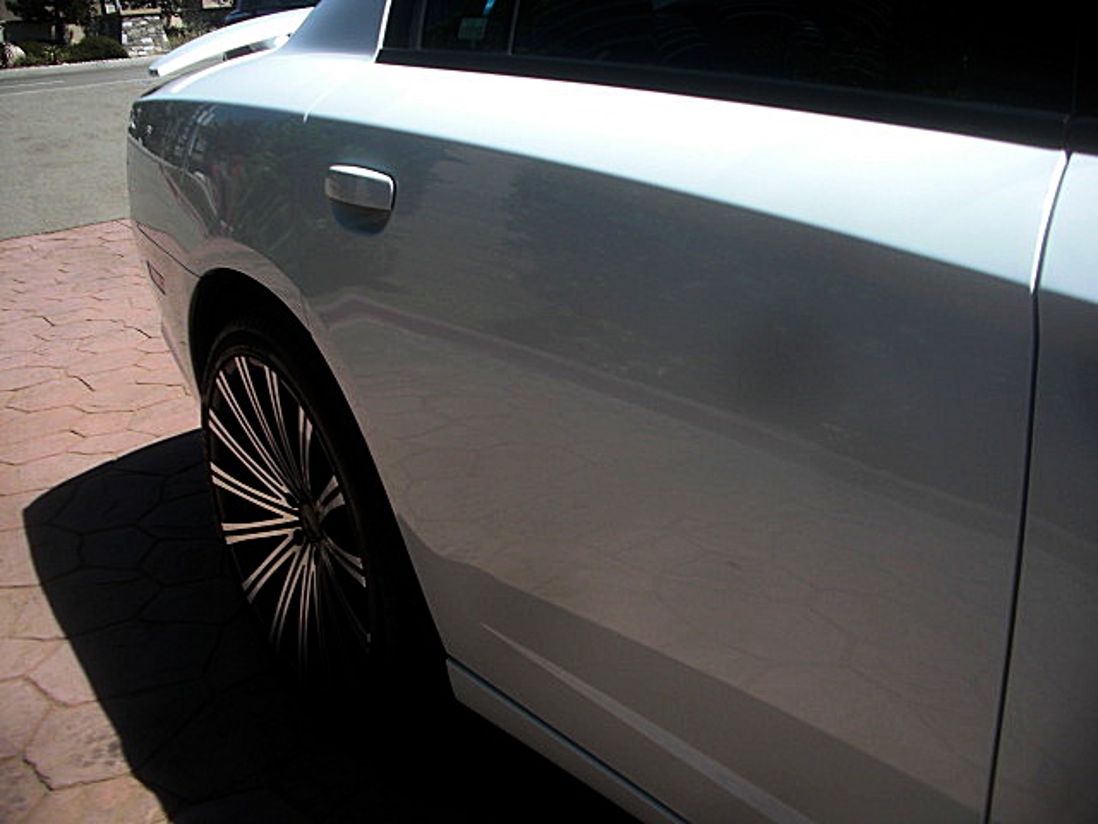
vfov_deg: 39.7
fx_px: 1142
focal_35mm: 36
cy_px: 412
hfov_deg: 51.4
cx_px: 549
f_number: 2.8
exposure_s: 1/800
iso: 50
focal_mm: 6.3
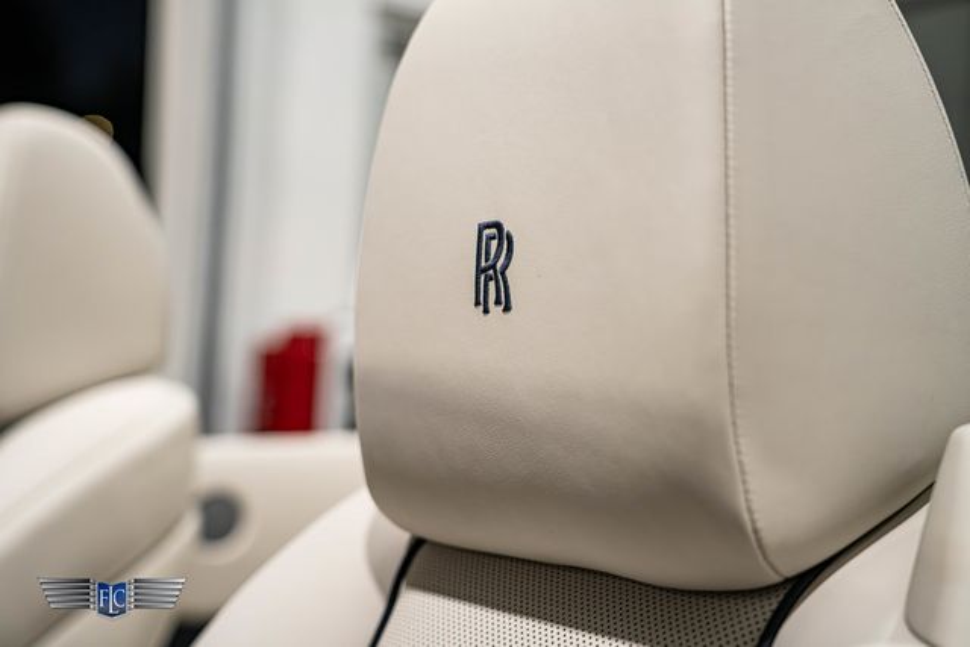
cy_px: 324
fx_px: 1509
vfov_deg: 24.2
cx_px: 485
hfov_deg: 35.6
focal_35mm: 56
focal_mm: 56
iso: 1600
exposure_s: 1/80
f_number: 4
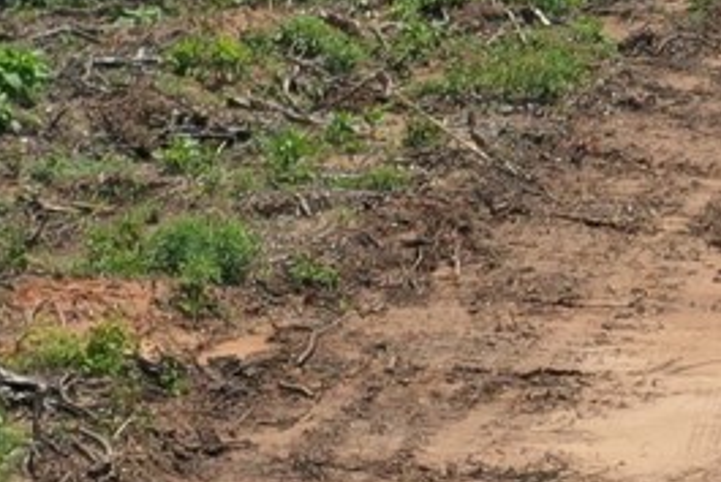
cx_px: 1804
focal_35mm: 215
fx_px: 4308
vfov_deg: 6.4
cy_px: 513
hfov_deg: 8.6
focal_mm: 10.26
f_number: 4
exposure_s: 1/1250
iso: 100
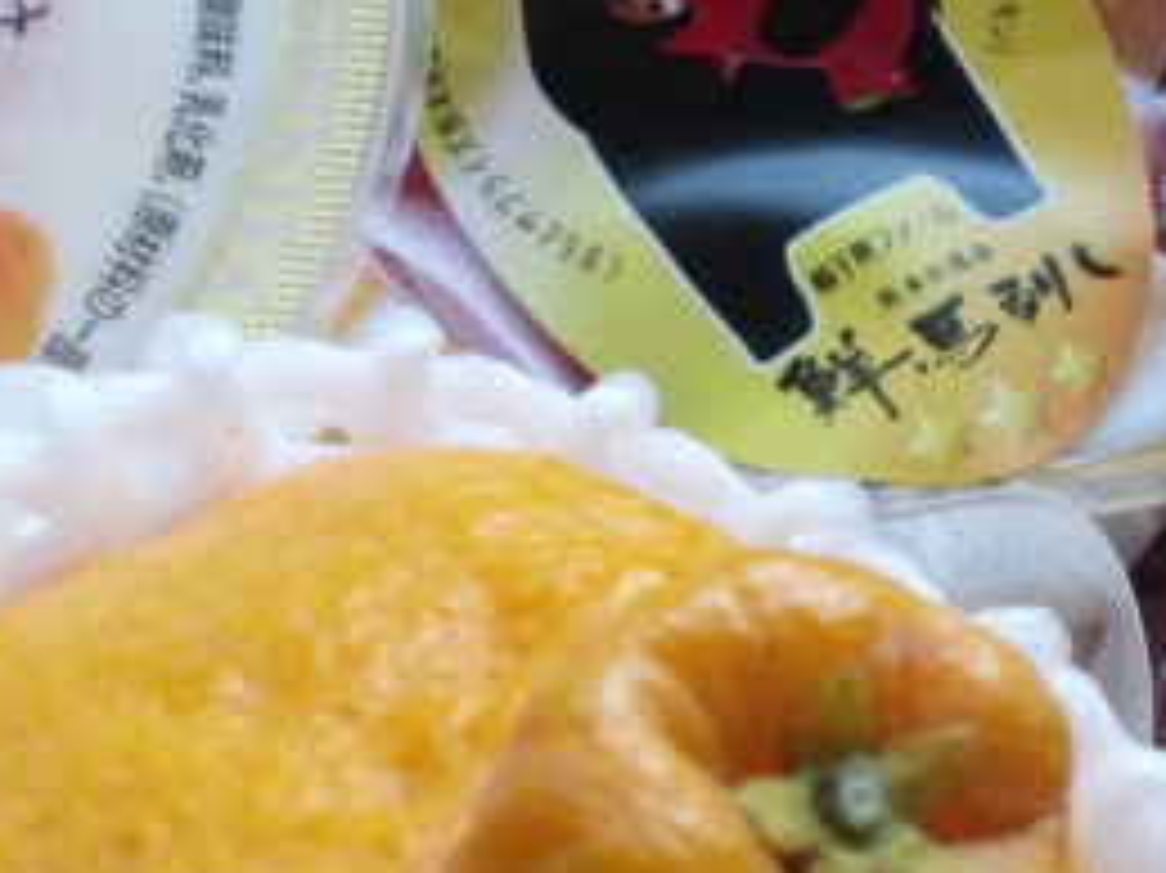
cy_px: 662
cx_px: 963
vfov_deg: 7.3
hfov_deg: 9.7
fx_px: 6868
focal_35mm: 204
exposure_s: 1/50
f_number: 4.1
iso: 400
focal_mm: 11.7
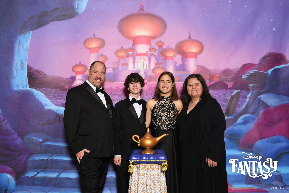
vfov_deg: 36.9
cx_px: 144
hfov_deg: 53.1
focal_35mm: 36
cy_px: 96
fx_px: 289
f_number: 8
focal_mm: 24
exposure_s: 1/125
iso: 200
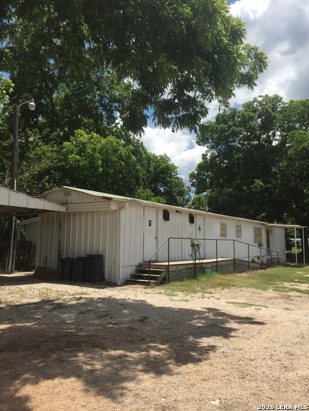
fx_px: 345
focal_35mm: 29
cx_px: 154
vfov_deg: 61.7
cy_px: 206
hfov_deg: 48.2
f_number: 2.2
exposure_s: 1/2198
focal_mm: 4.15
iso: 32
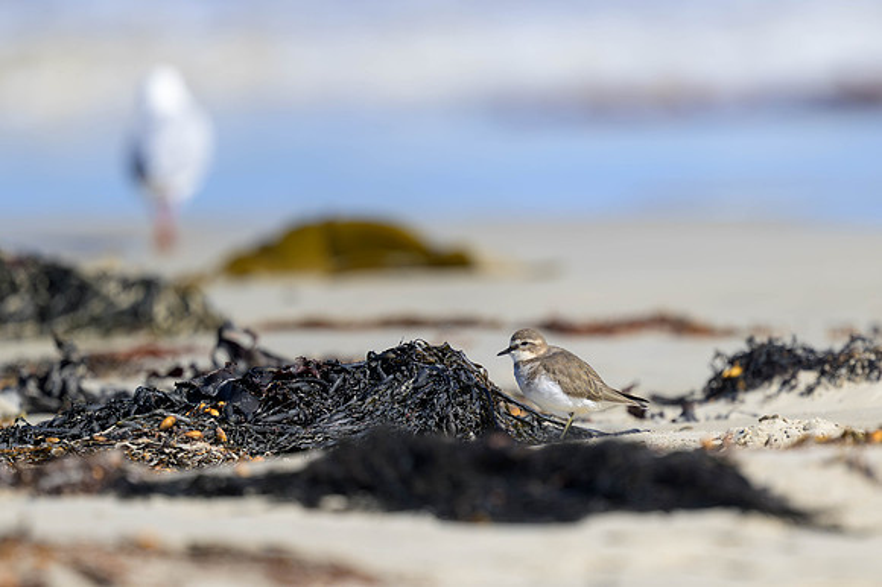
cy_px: 320
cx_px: 545
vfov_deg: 1.6
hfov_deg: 2.5
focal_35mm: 840
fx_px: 20560
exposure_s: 1/3200
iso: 90
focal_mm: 400
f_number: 2.8
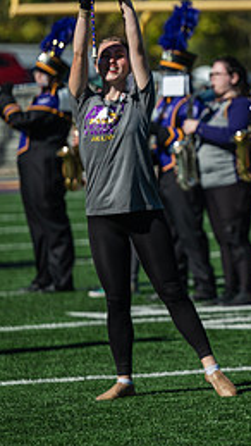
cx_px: 389
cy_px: 208
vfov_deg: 6.3
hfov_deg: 3.6
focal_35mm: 340
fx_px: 4016
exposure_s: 1/2000
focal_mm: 145
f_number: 3.2
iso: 80
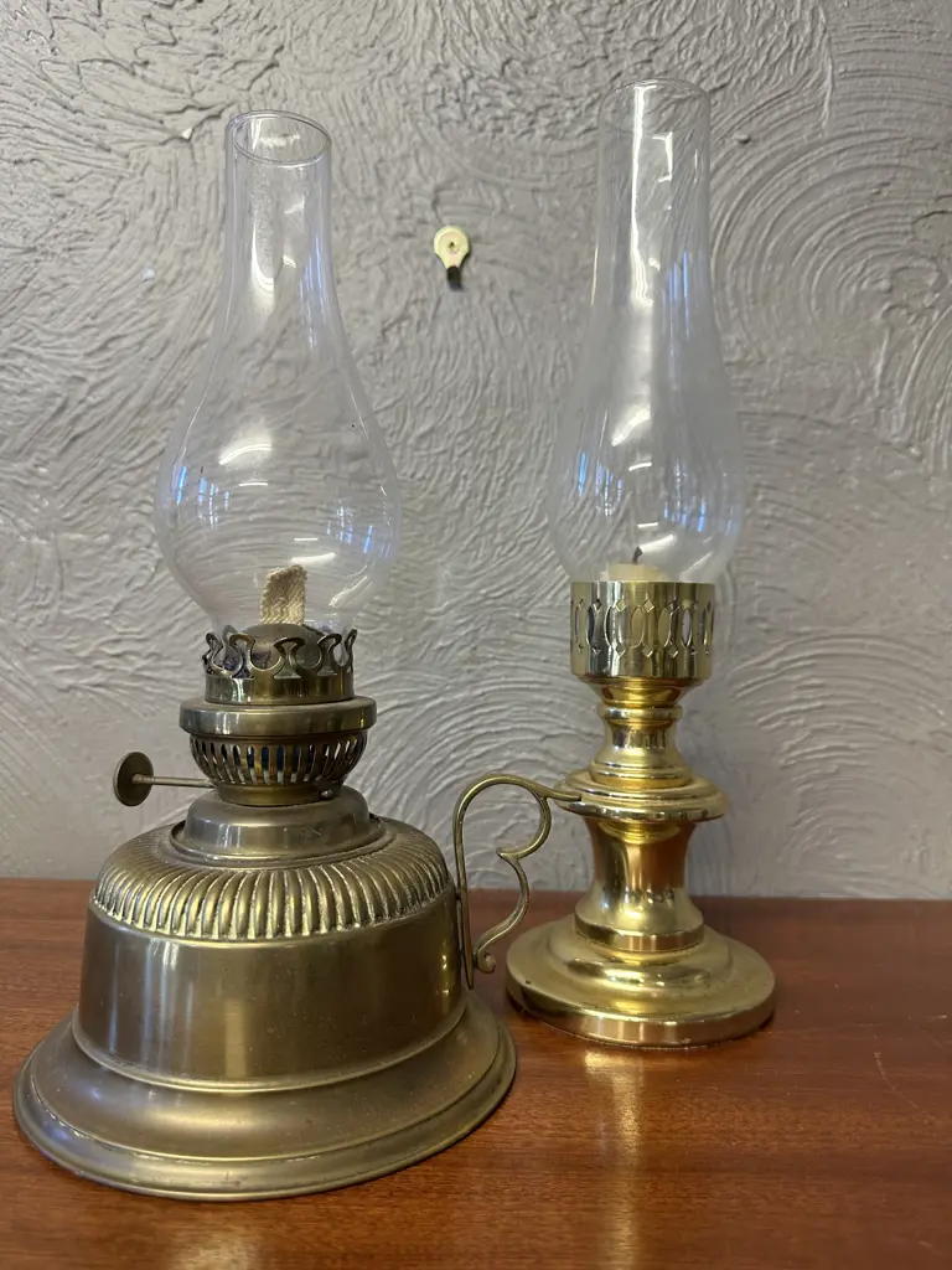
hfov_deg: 56.8
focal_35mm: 24
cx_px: 476
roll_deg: -1.4
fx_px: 880
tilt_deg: -2.1
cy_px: 635
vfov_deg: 71.6
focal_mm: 6.86
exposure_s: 1/100
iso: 200
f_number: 1.78
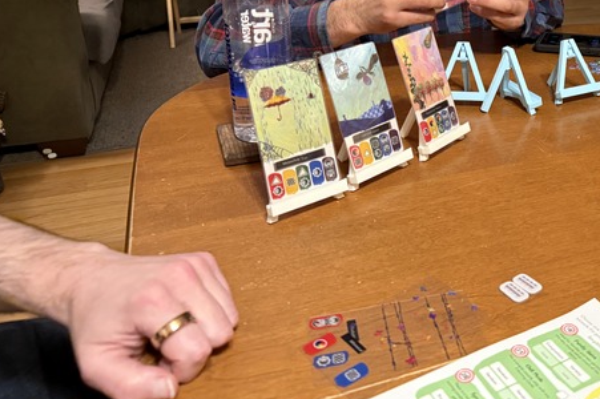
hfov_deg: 44.9
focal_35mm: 41
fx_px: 683
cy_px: 42
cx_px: 486
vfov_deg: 31.1
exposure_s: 1/40
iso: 640
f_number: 1.78
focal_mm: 6.76
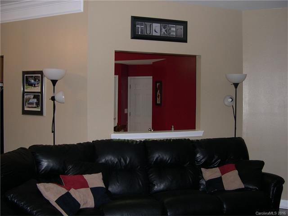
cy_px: 108
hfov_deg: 49.0
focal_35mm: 38
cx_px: 144
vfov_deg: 37.7
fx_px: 316
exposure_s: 1/60
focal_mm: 8
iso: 158
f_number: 2.8
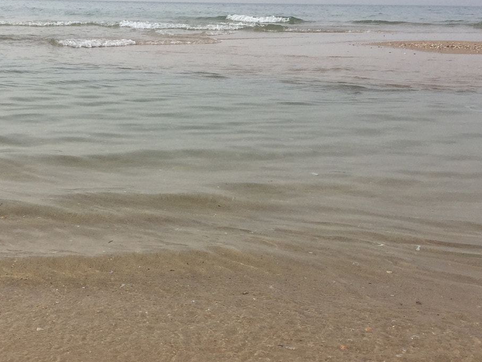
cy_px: 219
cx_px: 140
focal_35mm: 51
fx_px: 710
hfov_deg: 36.9
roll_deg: -0.5
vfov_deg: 28.5
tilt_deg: -15.6
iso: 32
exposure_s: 1/3968
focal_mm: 4.15
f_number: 2.2
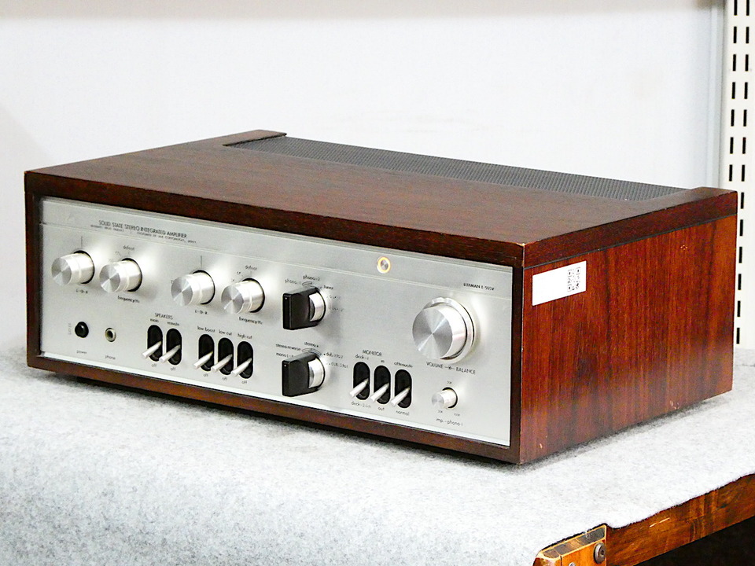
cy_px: 283
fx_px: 2944
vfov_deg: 11.0
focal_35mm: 135
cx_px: 378
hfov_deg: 14.6
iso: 1600
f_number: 5.6
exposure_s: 1/40
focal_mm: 24.2
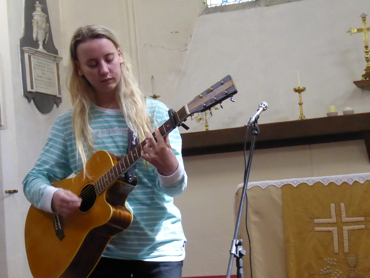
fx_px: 909
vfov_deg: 17.4
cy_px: 139
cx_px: 185
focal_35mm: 85
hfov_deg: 23.0
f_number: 4.7
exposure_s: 1/40
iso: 1600
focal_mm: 14.1
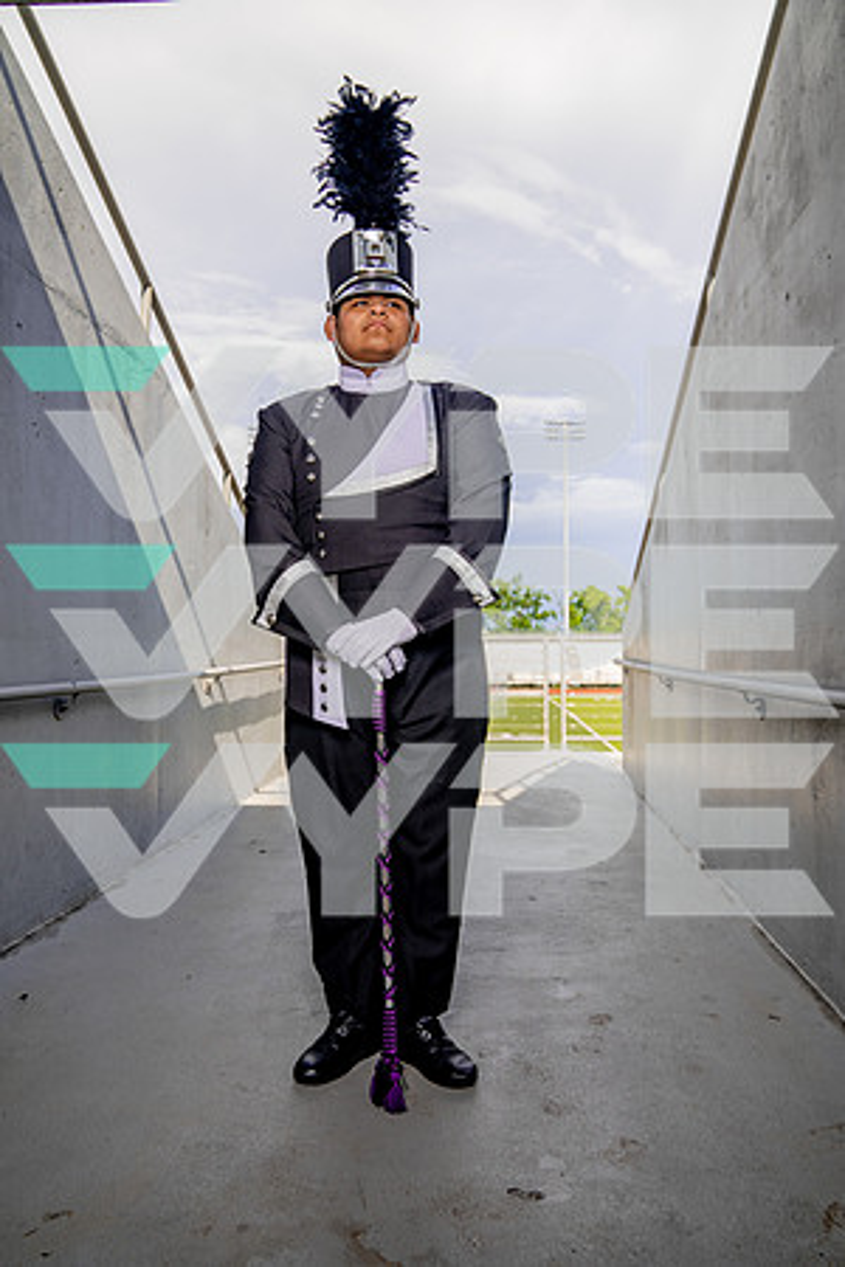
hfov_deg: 46.4
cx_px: 422
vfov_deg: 65.5
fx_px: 986
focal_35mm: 28
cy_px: 634
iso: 100
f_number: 5.6
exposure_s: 1/250
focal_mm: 28
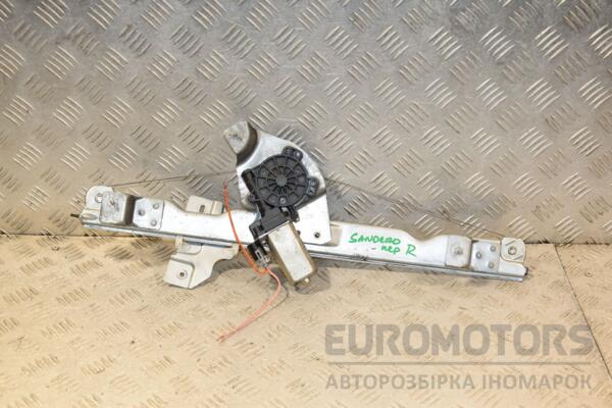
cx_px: 306
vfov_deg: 28.1
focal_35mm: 48
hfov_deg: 41.1
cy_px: 204
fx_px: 816
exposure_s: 1/200
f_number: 7.1
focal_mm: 32
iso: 800
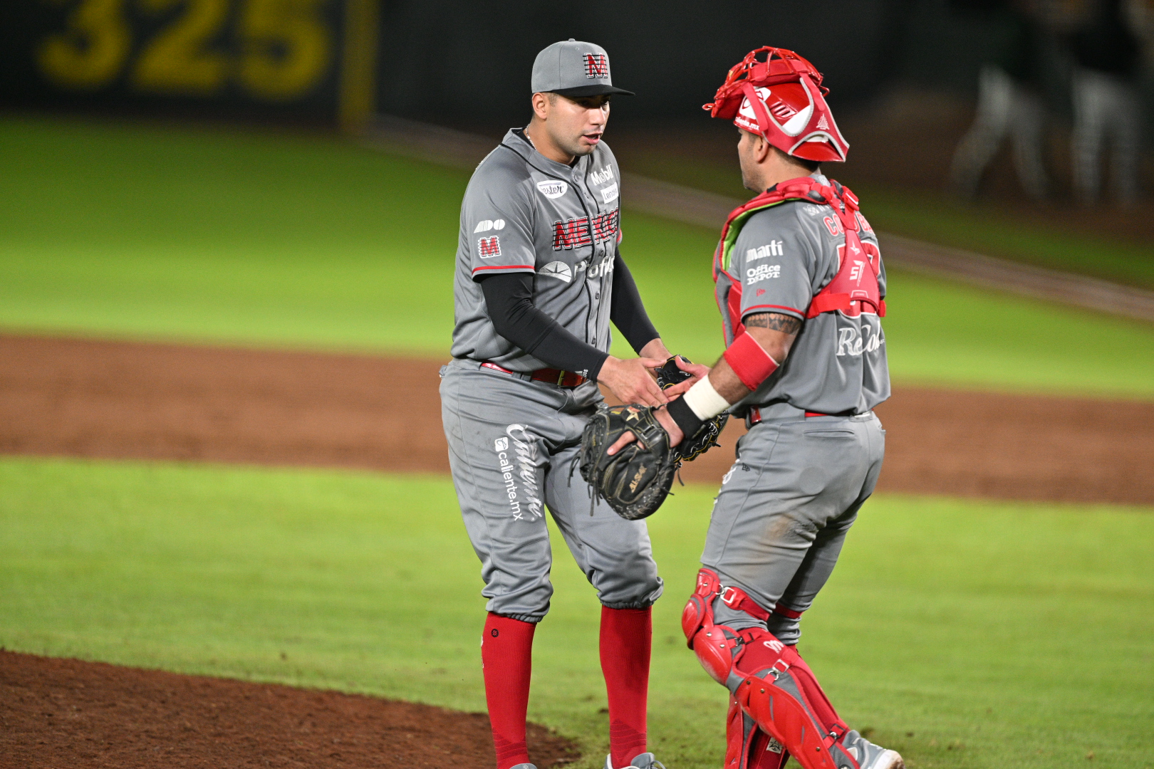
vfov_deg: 3.4
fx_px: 12821
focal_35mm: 400
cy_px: 384
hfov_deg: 5.2
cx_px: 577
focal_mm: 400
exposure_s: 1/1000
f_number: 2.8
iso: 2000
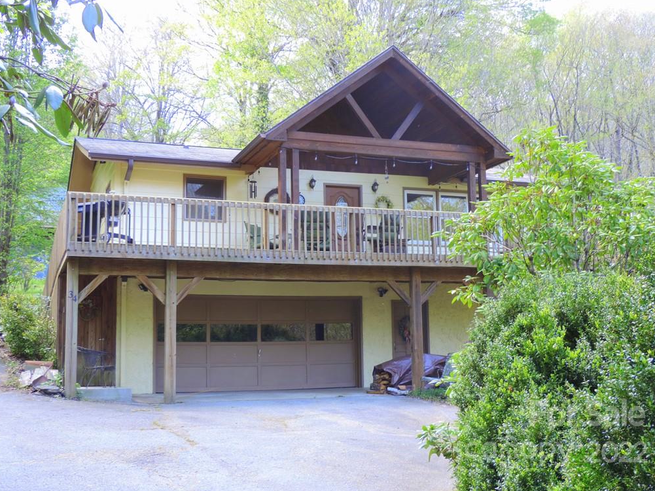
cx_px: 326
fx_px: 833
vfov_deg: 32.9
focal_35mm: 44
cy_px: 244
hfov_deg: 42.9
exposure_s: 1/50
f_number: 3.4
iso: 100
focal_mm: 7.6
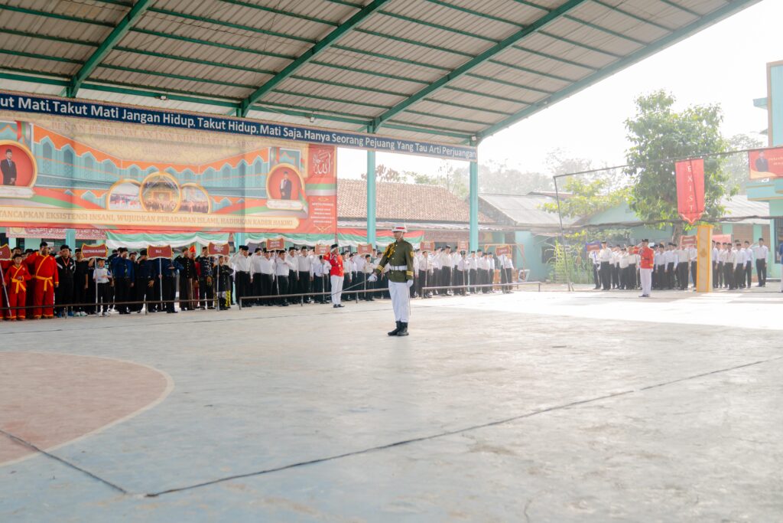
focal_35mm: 36
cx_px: 392
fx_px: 783
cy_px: 262
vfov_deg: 36.9
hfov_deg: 53.1
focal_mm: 24
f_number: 2.8
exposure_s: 1/250
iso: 200
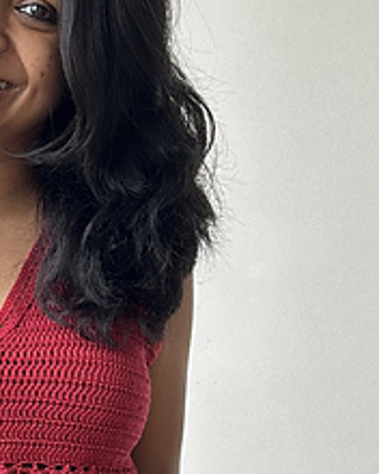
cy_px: 437
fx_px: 1192
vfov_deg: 21.9
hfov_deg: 17.6
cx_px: -19
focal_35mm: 85
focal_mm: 2.69
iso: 25
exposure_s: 1/178
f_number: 1.9
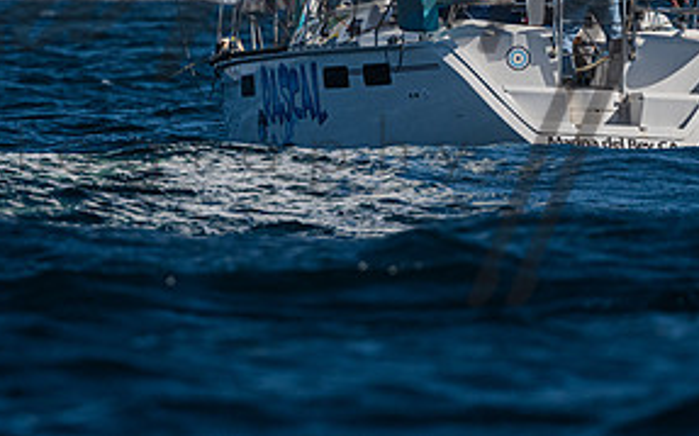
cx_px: 346
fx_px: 21609
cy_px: 121
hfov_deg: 1.9
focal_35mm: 1135
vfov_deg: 1.2
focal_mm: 400
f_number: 5.6
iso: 400
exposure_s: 1/8000
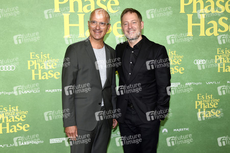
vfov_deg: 35.0
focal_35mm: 38
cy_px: 76
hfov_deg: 50.7
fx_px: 243
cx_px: 115
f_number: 6.3
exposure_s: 1/125
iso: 500
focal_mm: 38
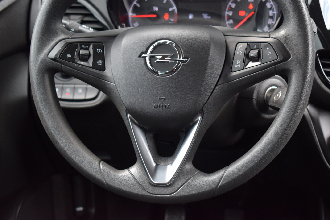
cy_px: 110
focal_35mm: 72
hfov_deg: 28.1
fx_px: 660
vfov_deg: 18.9
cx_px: 165
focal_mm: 48
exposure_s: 1/60
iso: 1000
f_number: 5.3
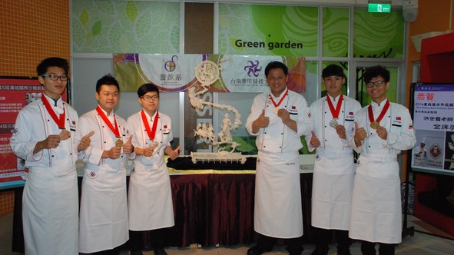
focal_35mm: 32
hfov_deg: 61.0
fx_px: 385
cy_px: 121
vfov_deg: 36.6
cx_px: 226
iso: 1600
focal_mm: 20
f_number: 5.6
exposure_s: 1/60
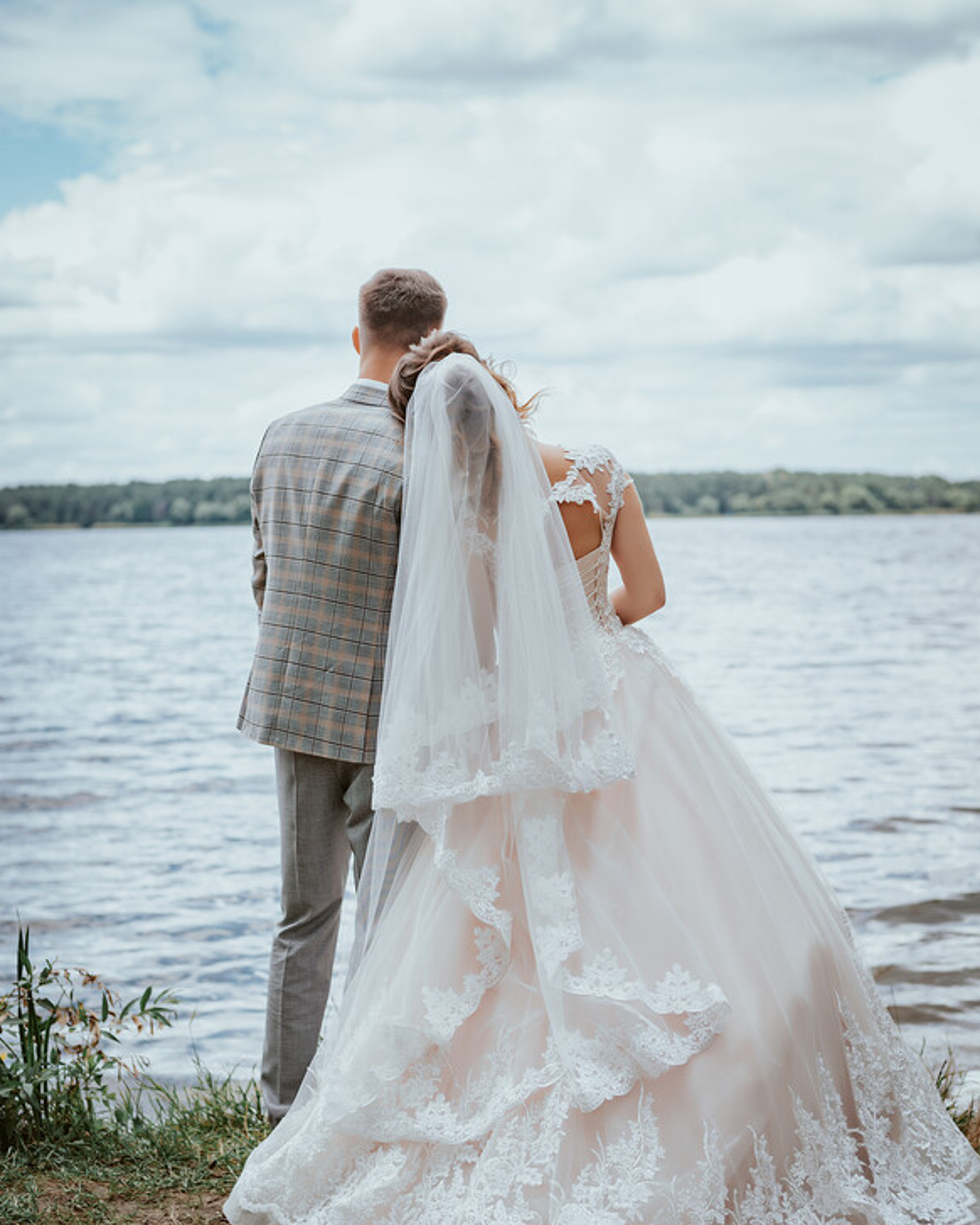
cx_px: 488
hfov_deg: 26.7
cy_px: 663
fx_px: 2067
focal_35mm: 57
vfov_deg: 33.0
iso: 100
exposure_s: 1/640
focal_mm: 50
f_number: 2.8
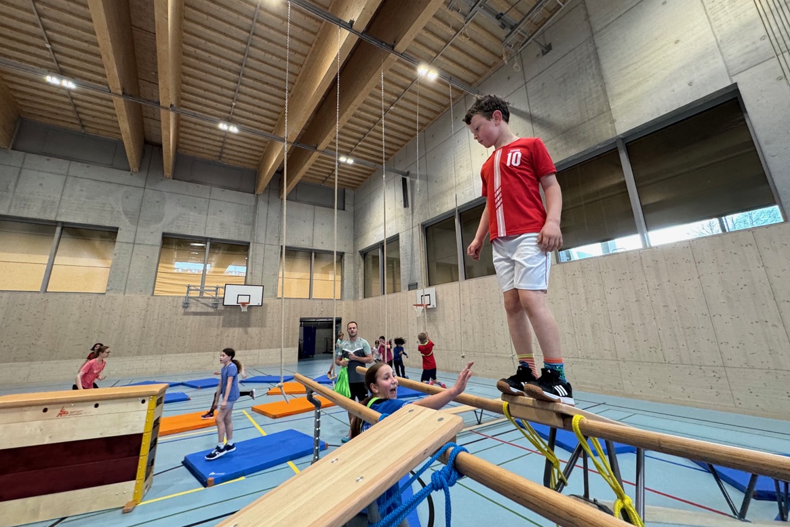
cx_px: 392
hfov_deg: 100.4
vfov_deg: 77.2
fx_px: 329
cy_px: 240
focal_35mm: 15
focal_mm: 2.22
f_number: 2.2
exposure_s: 1/99
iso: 200
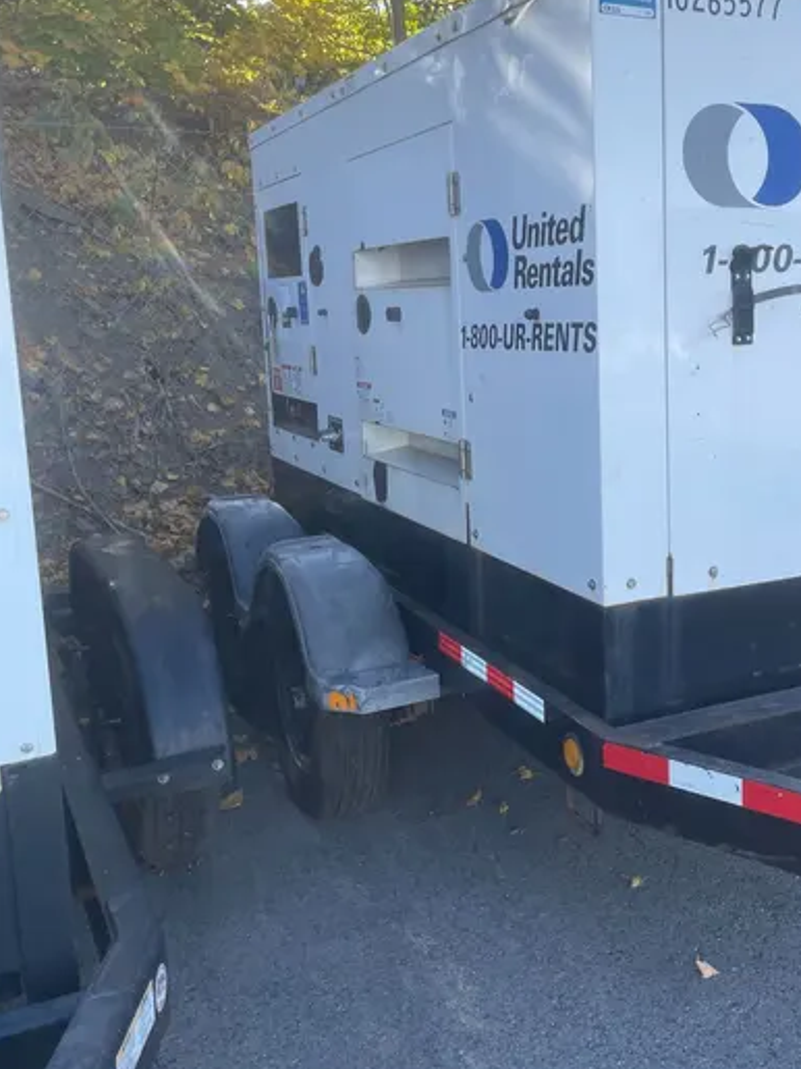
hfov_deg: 38.0
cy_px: 466
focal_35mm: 37
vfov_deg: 50.0
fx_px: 1142
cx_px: 564
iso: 32
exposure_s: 1/744
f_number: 1.6
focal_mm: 4.2
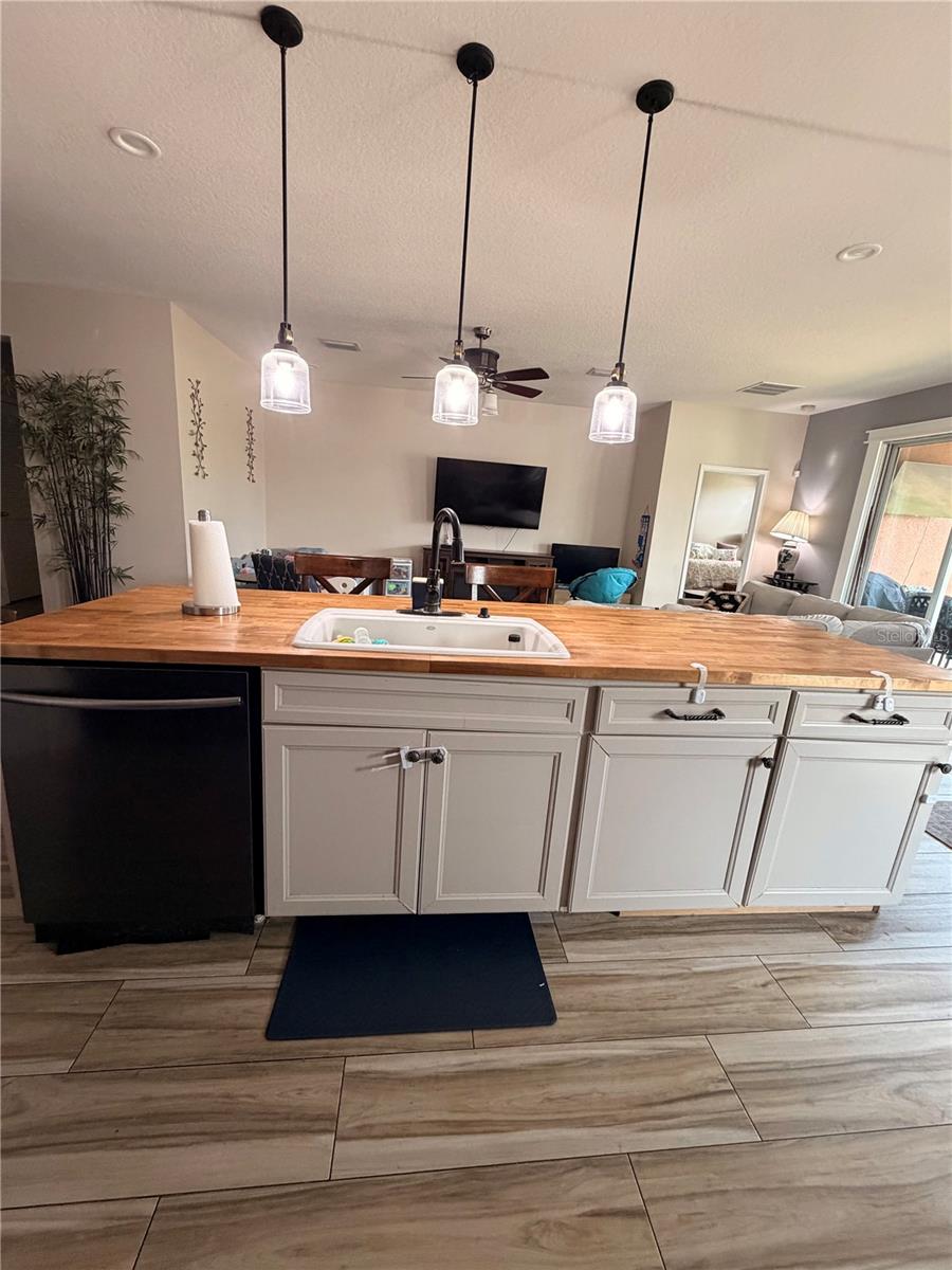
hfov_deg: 85.7
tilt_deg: -13.6
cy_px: 635
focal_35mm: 14
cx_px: 476
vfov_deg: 102.1
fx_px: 513
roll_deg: -3.7
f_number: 2.2
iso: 400
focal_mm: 2.22
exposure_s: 1/60
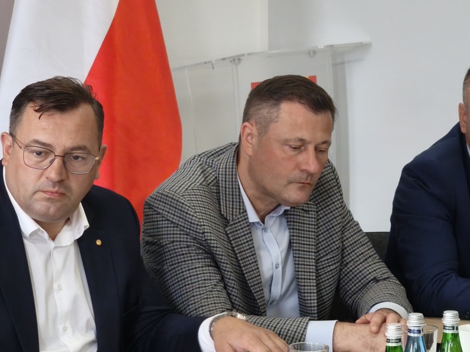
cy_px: 214
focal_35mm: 166
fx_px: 2254
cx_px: 227
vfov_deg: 8.9
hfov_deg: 11.9
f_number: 2
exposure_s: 1/99.9
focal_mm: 8.8
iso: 640
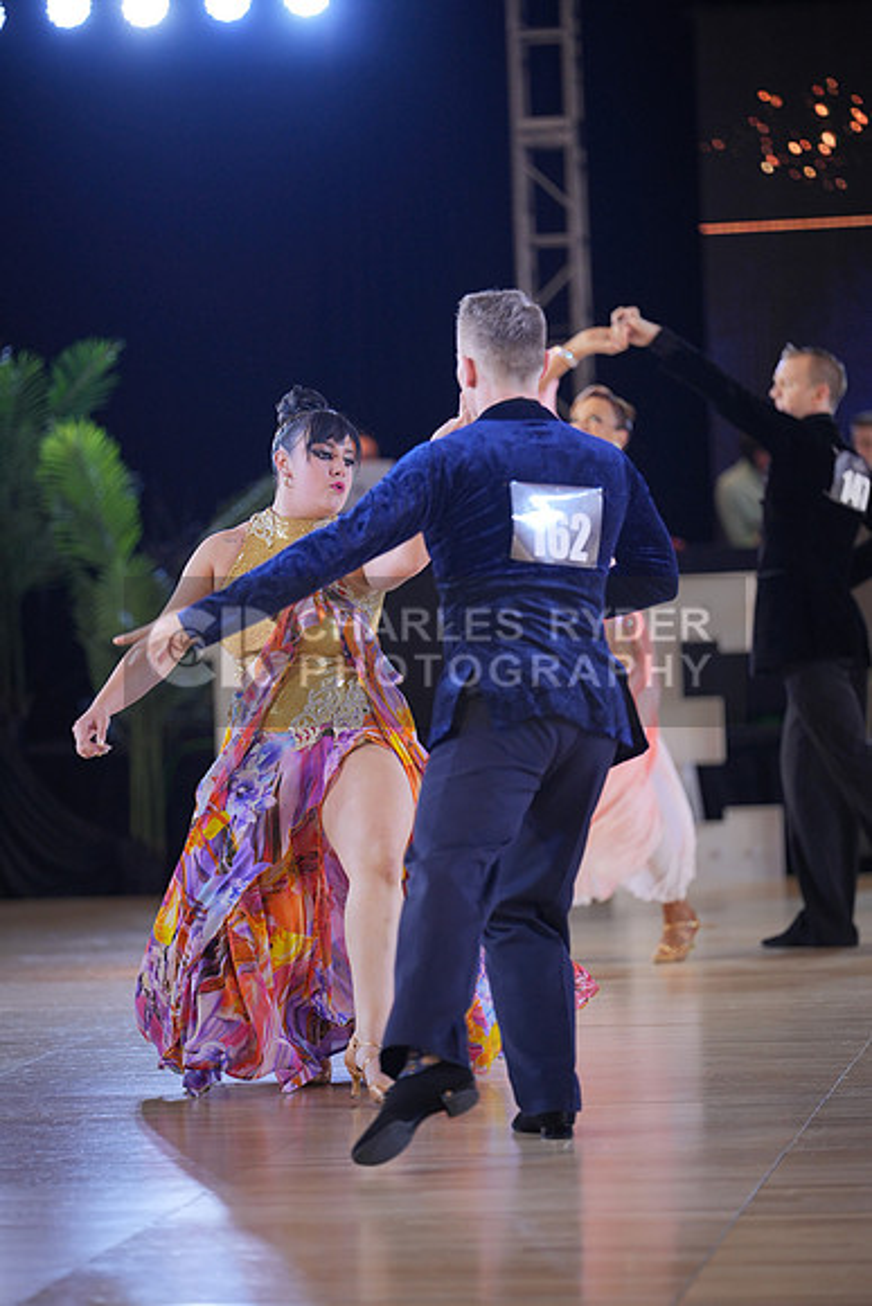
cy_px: 653
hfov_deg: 10.2
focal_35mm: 135
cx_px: 436
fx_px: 4902
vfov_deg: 15.2
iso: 800
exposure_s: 1/500
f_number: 2
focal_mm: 135
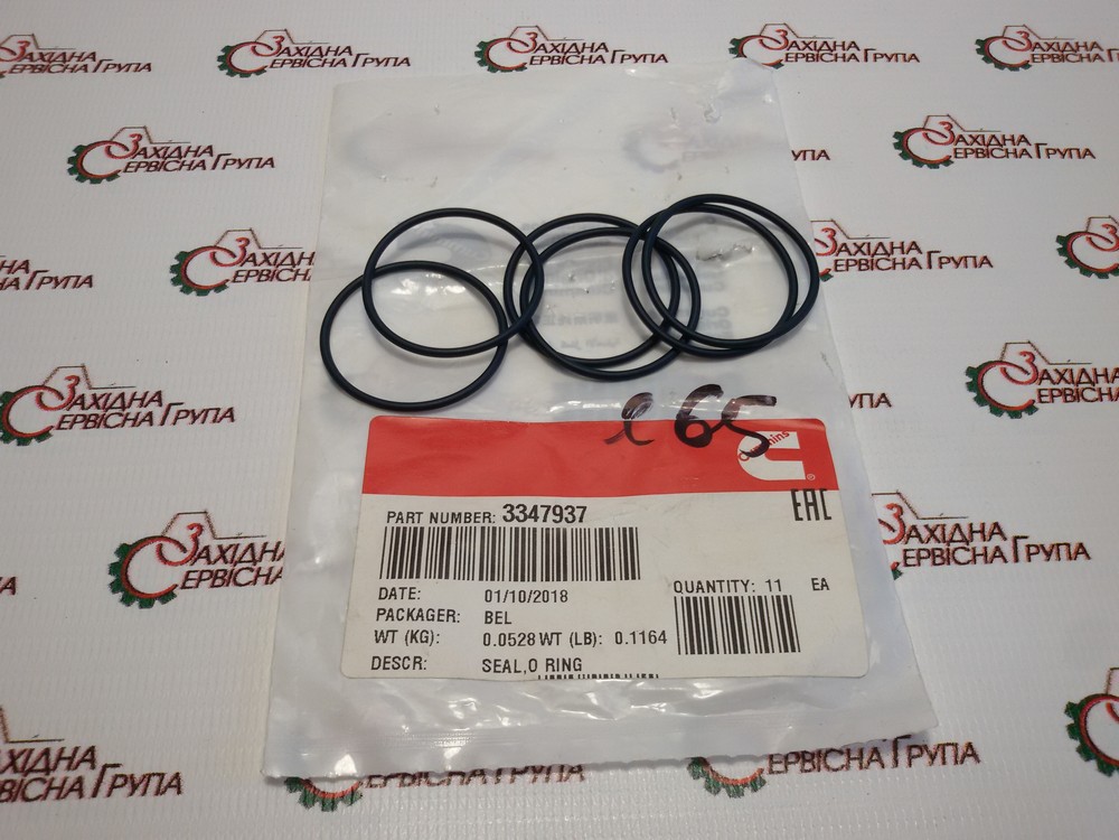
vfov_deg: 45.4
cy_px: 420
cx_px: 560
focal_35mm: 31
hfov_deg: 58.4
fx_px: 1002
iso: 50
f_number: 2.4
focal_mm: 2.93
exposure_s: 1/100
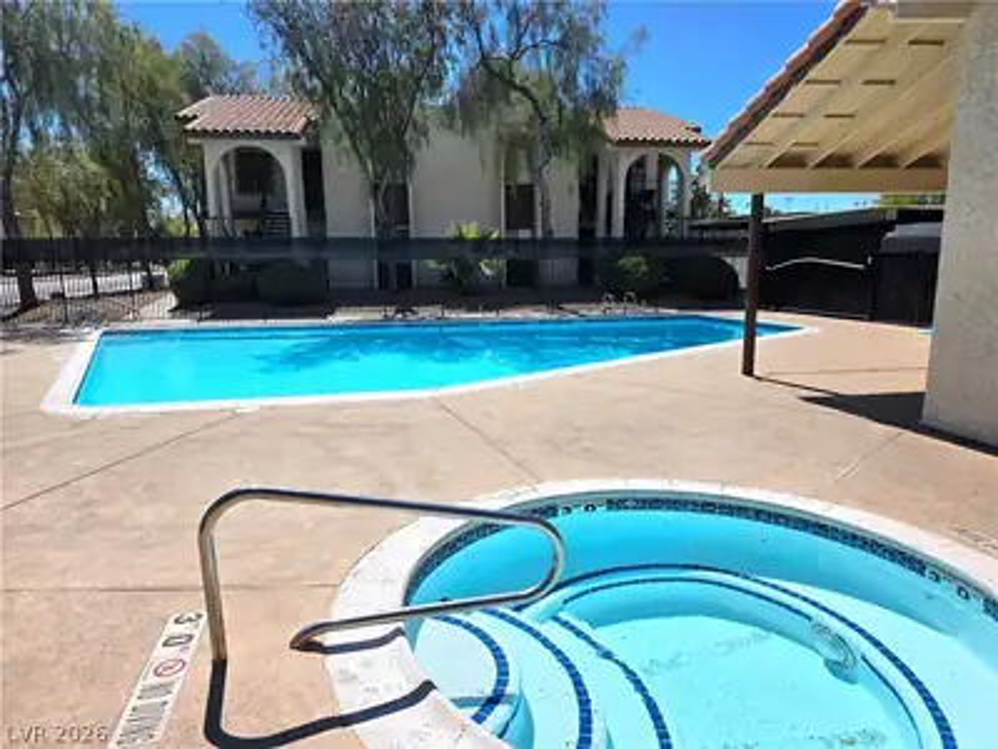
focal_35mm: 23
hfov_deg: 73.9
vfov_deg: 58.9
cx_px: 499
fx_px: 663
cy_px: 374
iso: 80
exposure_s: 1/10000
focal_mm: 6.3
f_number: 1.7
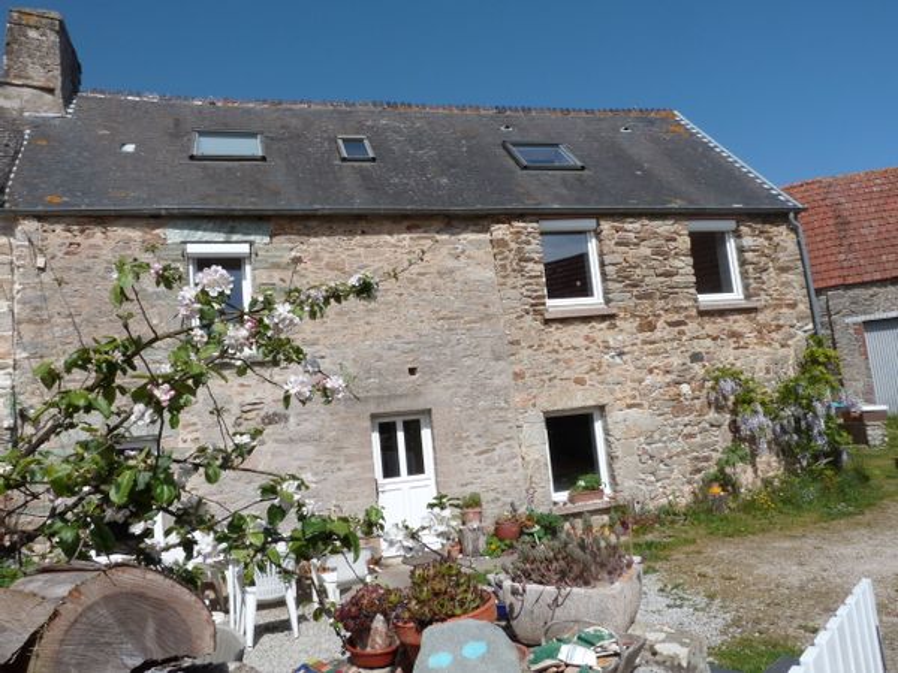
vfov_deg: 54.9
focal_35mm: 25
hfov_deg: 69.4
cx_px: 449
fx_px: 649
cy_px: 336
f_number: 5.6
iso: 80
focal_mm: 4.1
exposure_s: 1/400
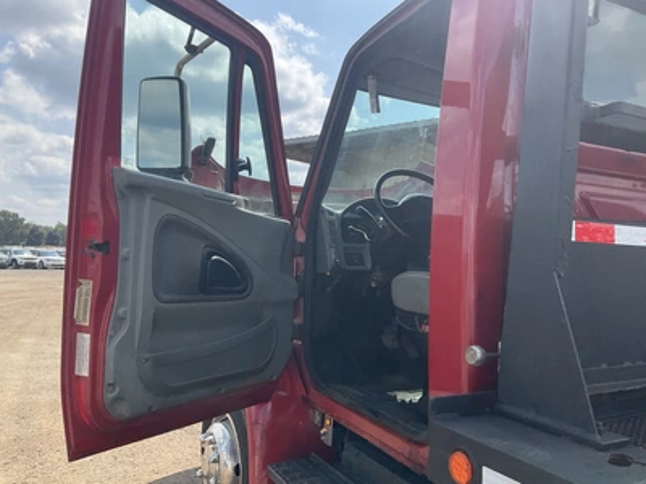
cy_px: 242
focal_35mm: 29
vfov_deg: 48.2
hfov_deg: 61.7
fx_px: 541
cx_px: 323
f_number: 1.8
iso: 25
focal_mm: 3
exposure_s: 1/1490
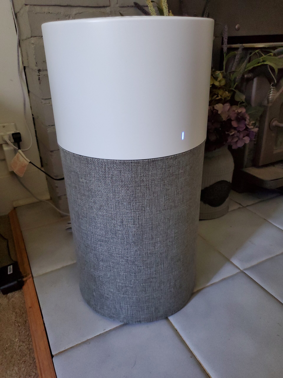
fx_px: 283
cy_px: 189
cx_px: 142
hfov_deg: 53.1
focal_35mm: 26
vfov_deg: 67.3
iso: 295
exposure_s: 1/17
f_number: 1.5
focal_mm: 4.3
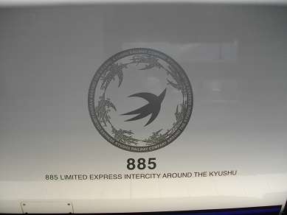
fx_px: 265
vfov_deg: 44.2
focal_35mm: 32
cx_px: 144
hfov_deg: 56.8
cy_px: 108
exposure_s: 1/500
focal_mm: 5.7
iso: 100
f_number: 2.9
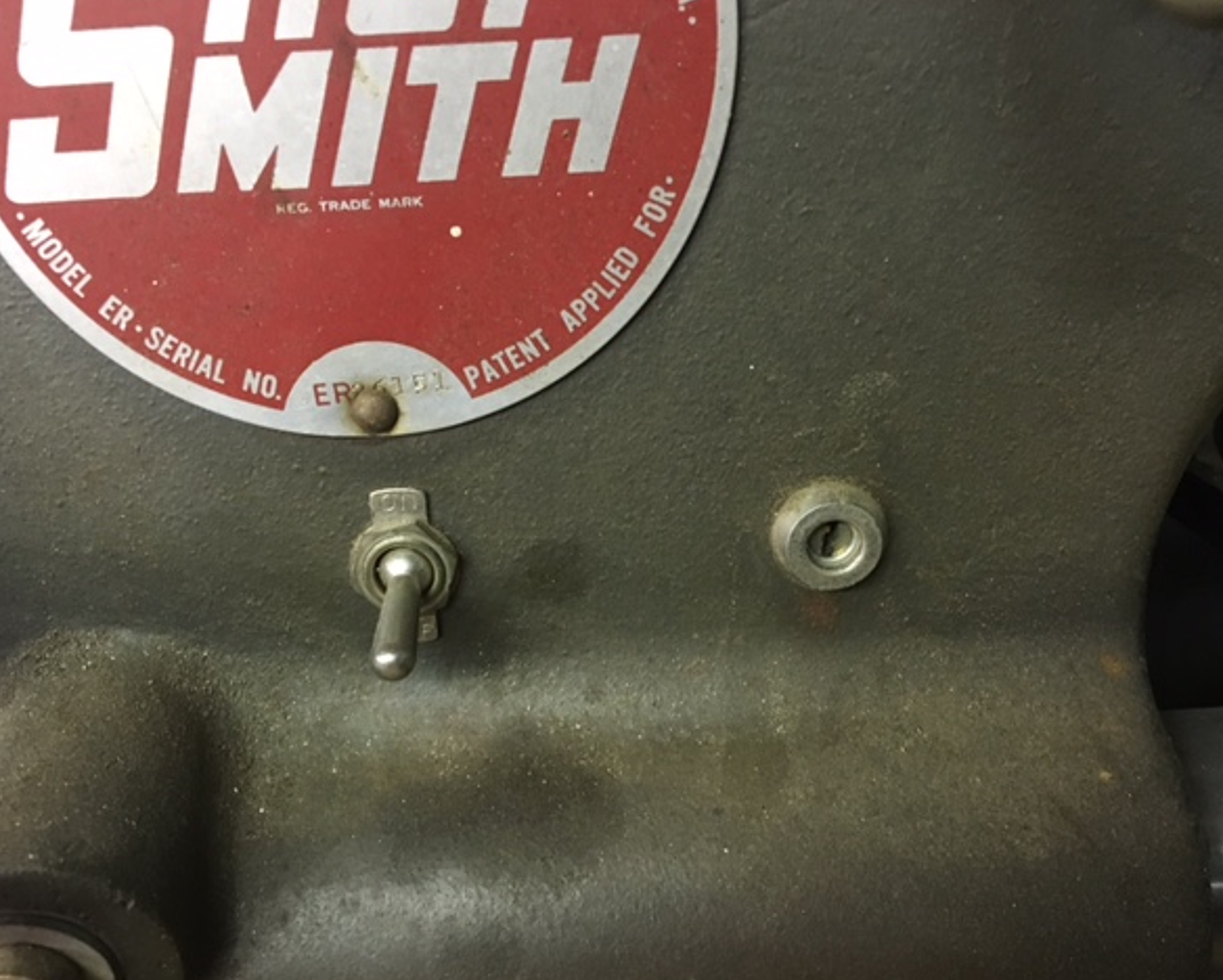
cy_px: 488
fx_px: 1123
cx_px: 630
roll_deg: +1.5
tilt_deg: -31.8
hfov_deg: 57.1
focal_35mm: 31
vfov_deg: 47.2
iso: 200
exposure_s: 1/15
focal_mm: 4.15
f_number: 2.2
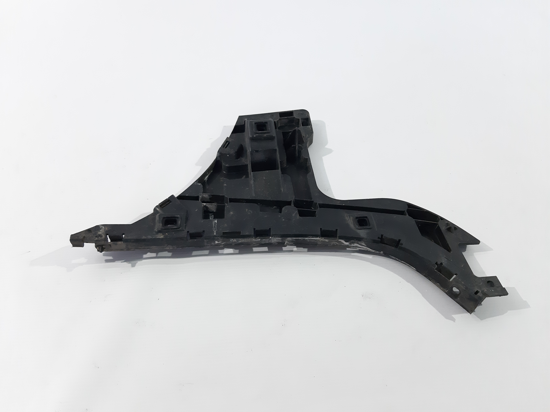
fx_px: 429
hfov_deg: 65.3
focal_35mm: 27
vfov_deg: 51.4
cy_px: 206
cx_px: 275
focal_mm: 3.93
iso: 200
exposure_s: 1/50
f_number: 1.7
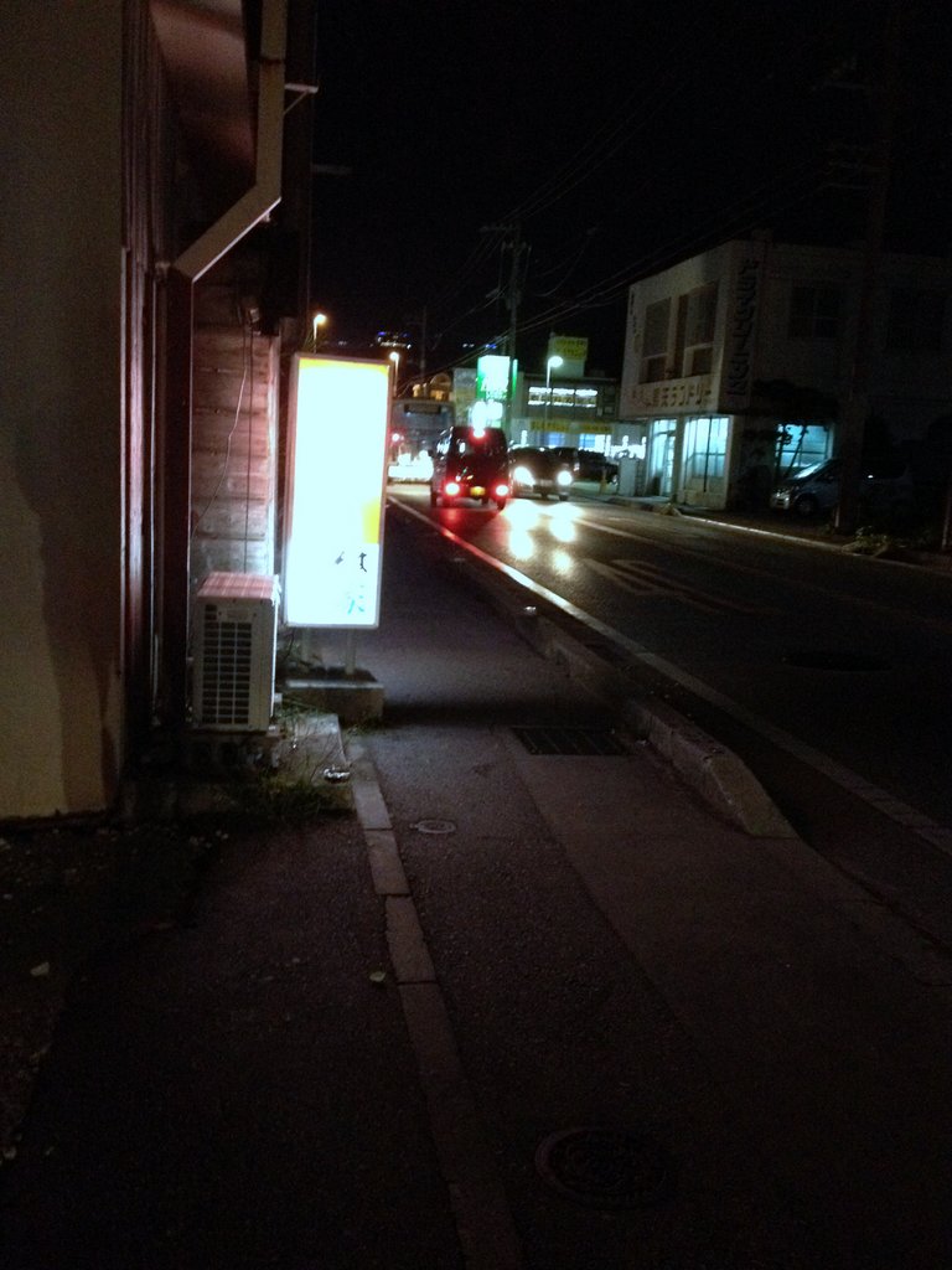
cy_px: 635
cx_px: 476
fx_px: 1283
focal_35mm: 35
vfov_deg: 52.6
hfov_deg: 40.7
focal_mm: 4.28
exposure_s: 1/15
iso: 800
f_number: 2.4
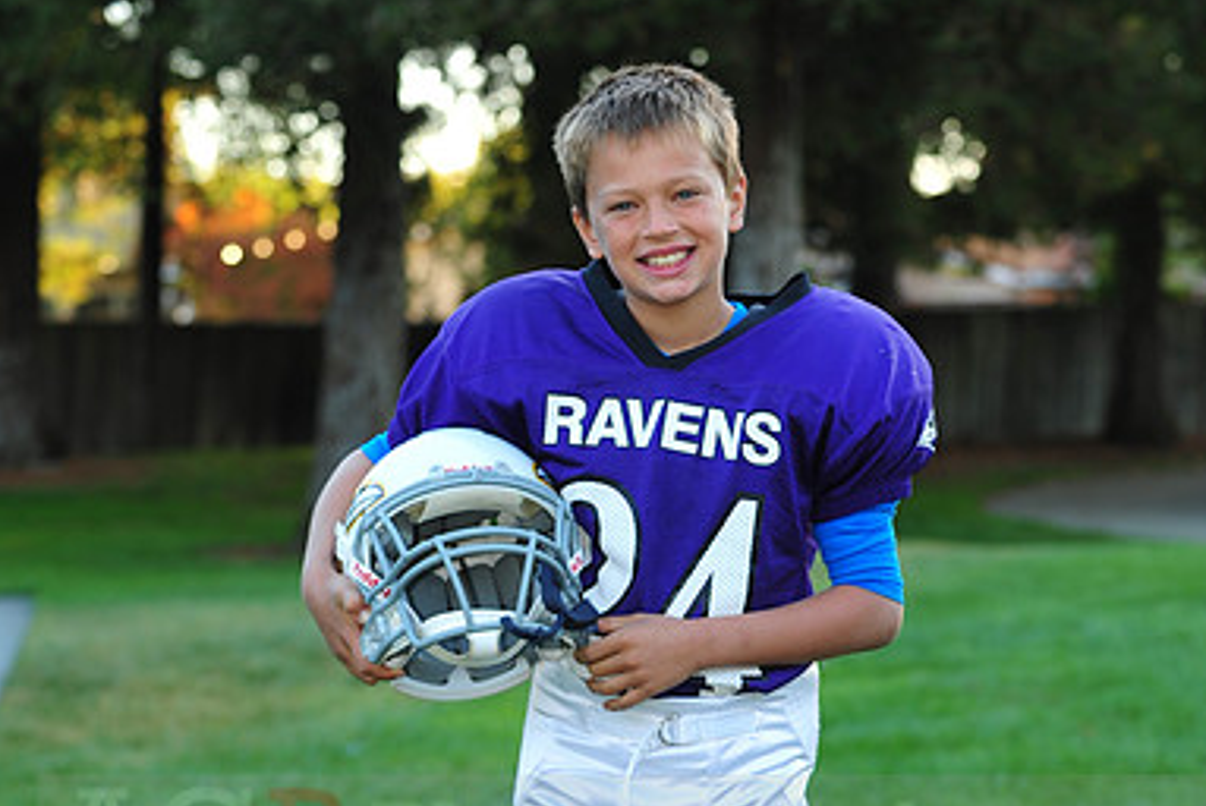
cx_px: 601
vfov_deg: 11.0
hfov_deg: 16.5
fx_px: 4157
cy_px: 819
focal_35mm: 124
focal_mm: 82
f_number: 4.5
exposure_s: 1/60
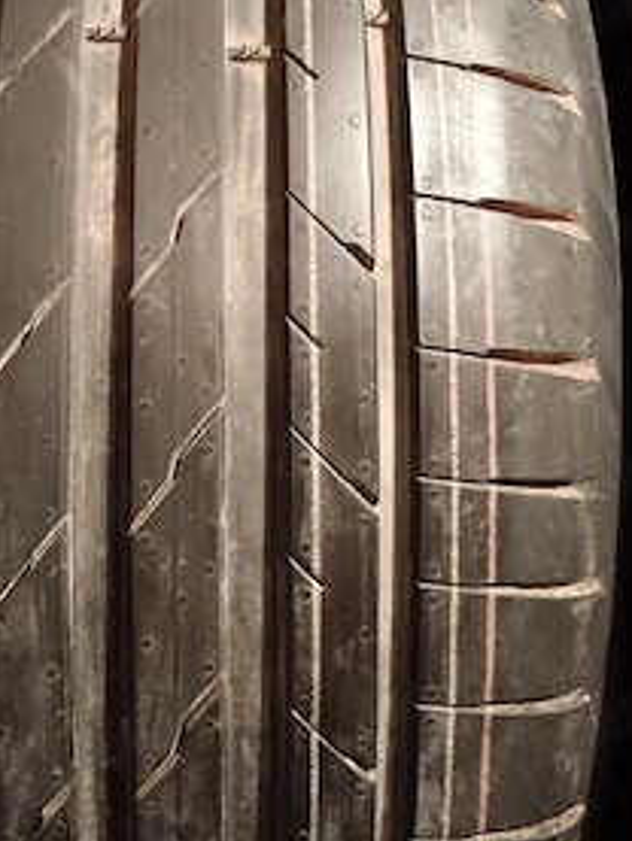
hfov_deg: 36.4
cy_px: 285
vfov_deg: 47.1
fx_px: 949
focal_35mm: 39
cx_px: 207
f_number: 1.9
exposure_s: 1/24
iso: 5548
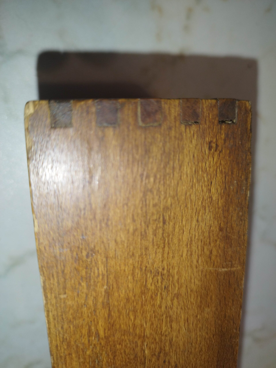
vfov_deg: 69.4
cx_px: 138
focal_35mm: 25
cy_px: 184
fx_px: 266
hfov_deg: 54.9
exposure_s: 1/50
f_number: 1.89
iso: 60
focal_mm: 5.95
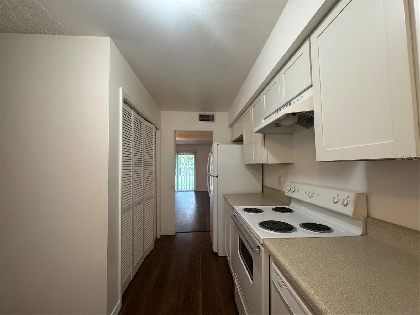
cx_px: 210
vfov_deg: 85.7
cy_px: 158
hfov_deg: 102.1
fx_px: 170
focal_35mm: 14
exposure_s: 1/120
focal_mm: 2.22
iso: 320
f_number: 2.2
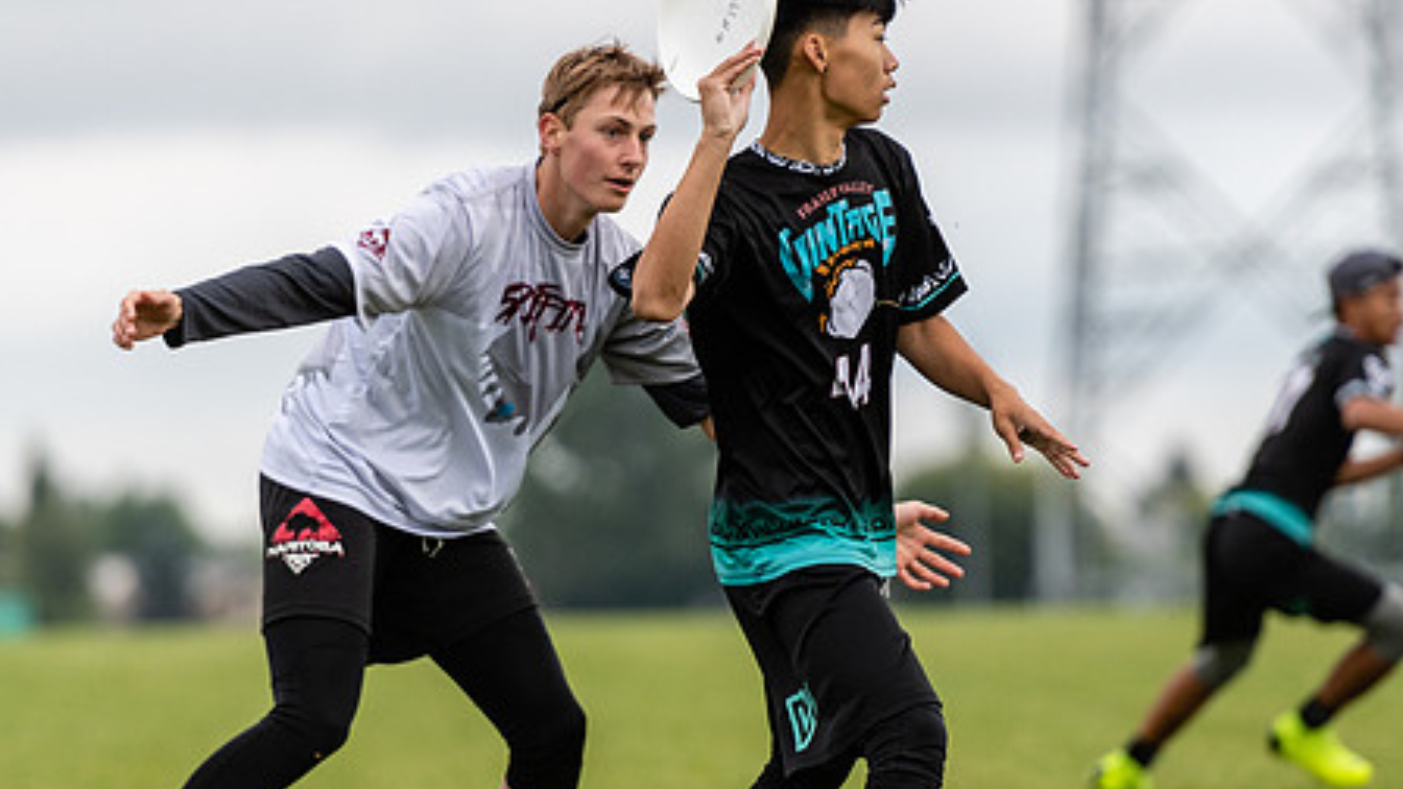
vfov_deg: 3.0
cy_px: 424
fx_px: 15141
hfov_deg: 5.3
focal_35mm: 407
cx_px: 767
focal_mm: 200
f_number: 2.8
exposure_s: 1/2000
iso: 560
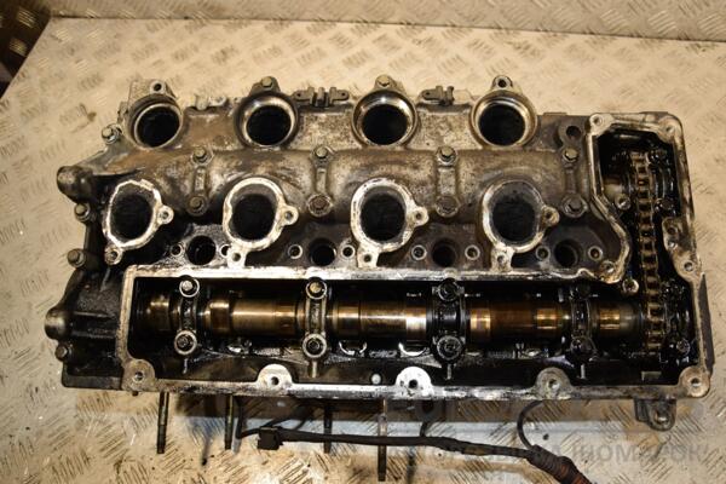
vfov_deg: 47.9
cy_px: 242
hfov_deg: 67.4
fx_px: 544
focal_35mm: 27
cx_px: 363
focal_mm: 18
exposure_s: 1/200
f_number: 5.6
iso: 800
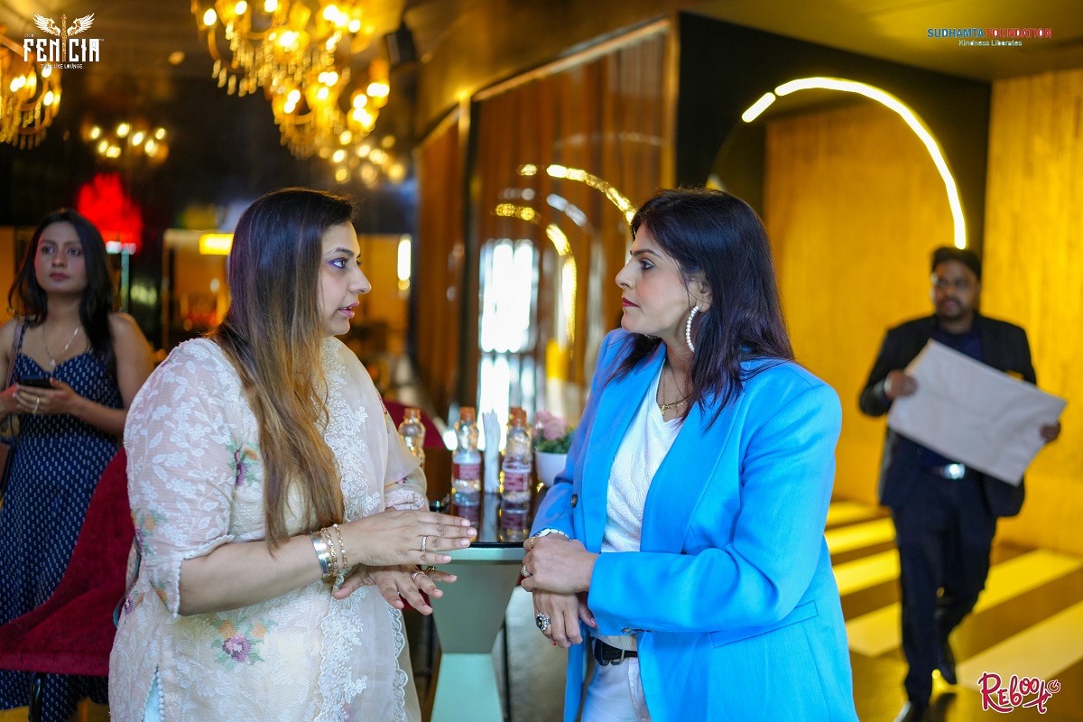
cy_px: 361
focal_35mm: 35
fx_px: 1053
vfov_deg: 37.9
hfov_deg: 54.4
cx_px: 542
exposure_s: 1/100
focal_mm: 35
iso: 1250
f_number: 1.4
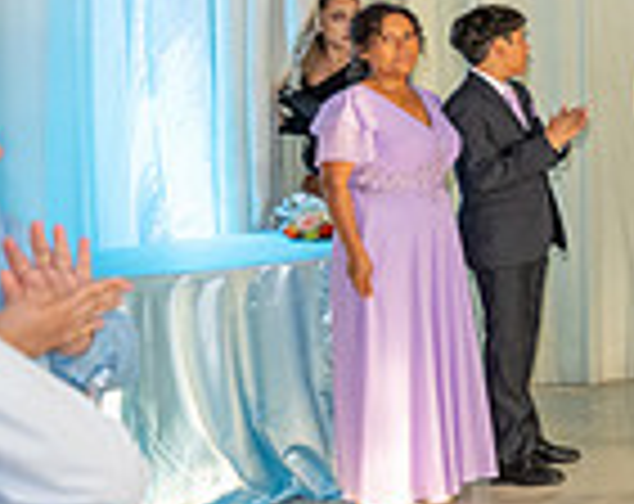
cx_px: 1299
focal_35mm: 93
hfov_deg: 15.8
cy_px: 25
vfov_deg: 16.2
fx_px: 1740
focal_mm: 24
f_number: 3.2
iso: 1000
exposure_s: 1/160
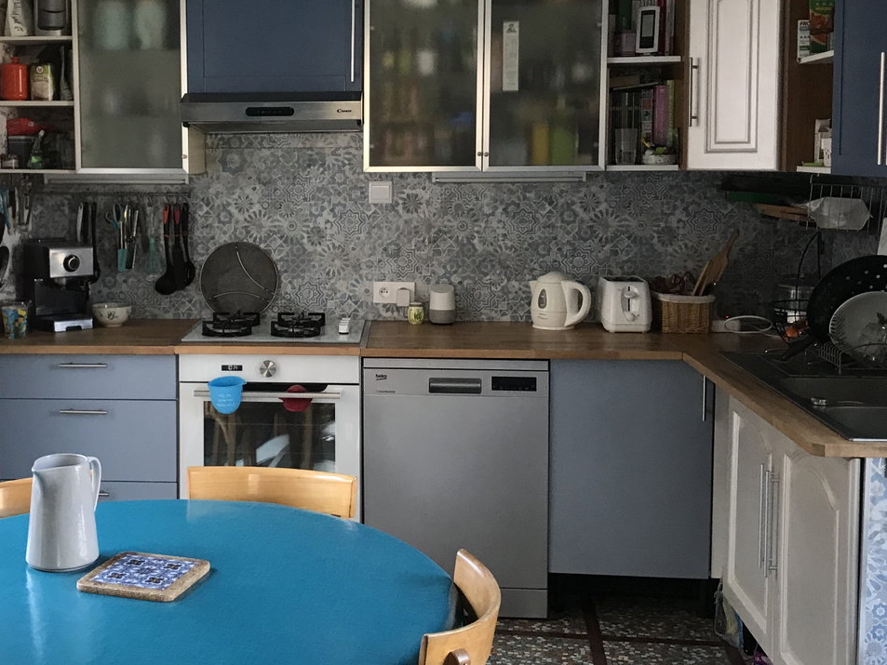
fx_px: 1204
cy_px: 265
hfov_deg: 40.0
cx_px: 306
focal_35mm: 47
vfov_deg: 30.8
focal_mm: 3.99
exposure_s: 1/33
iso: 32
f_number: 1.8
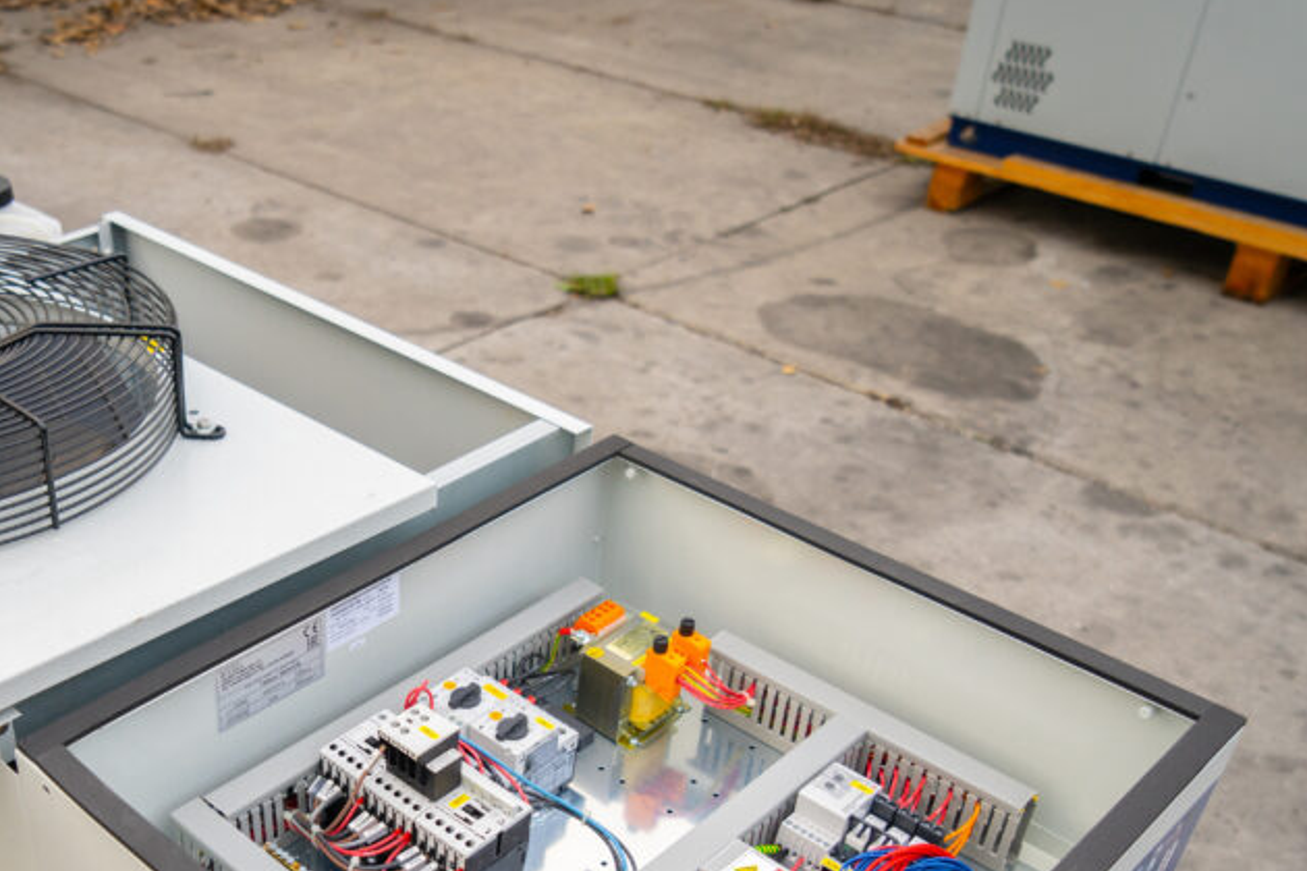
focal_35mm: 39
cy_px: 704
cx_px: 346
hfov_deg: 47.9
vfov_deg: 33.2
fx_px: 1416
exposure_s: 1/320
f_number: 4
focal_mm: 24
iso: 250
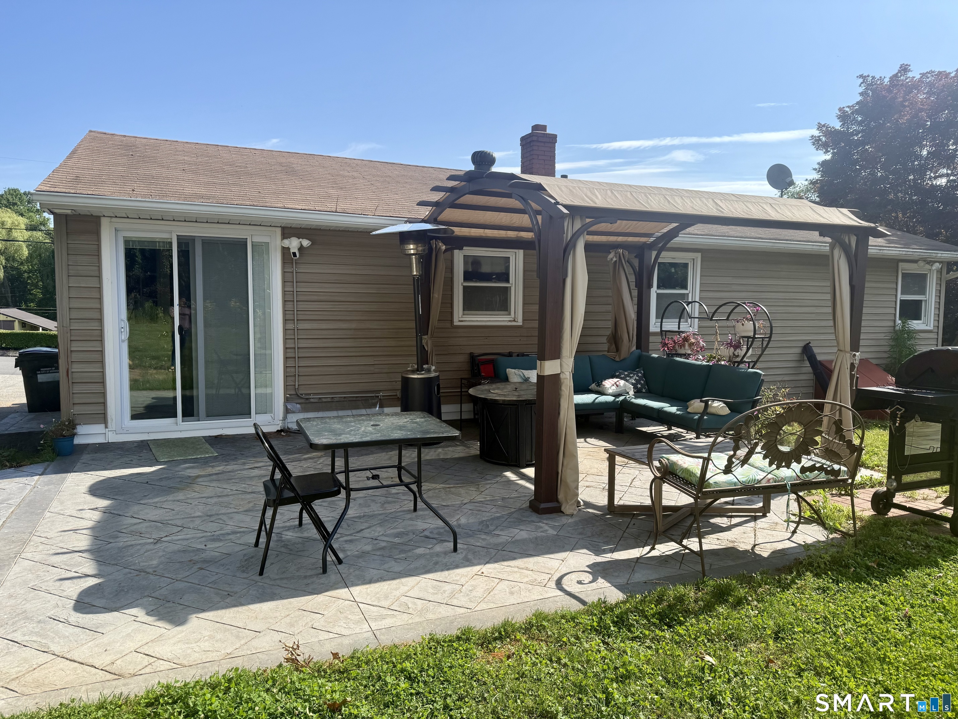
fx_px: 664
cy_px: 360
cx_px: 479
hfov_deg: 71.6
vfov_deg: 56.8
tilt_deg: -4.8
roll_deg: -0.4
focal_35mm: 24
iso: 100
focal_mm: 6.76
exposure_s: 1/3953
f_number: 1.78
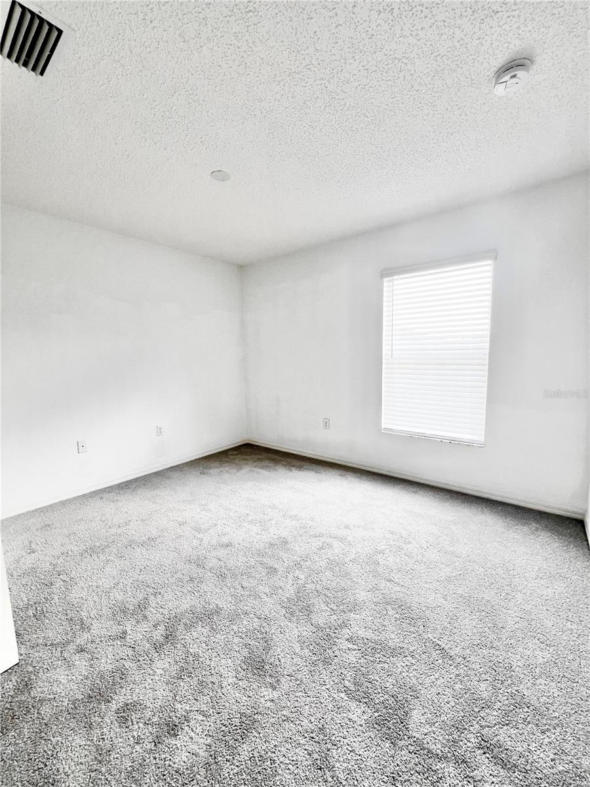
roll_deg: +1.1
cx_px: 295
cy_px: 394
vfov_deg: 106.2
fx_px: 295
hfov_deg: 89.9
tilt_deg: -7.7
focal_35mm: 13
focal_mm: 1.57
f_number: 1.8
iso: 50
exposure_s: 1/99
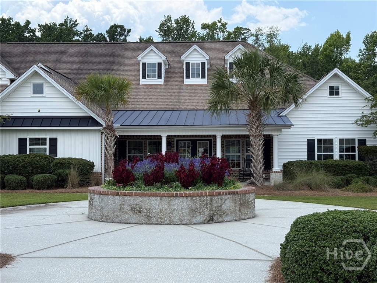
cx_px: 188
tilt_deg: +2.1
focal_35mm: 48
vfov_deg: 30.3
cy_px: 142
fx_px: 523
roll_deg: -0.1
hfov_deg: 39.7
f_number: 1.78
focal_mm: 6.76
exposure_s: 1/4098
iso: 100
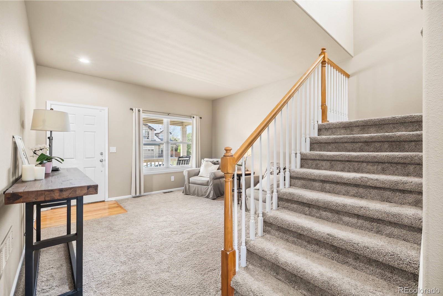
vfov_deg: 73.8
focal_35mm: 16
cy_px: 148
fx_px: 197
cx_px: 222
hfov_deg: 96.7
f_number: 8
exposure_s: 1.3
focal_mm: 16
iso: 200
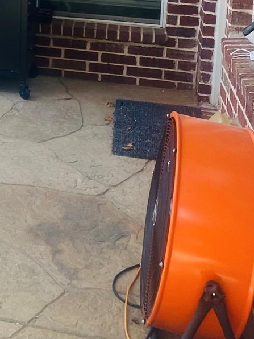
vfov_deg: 26.0
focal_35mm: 67
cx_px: -26
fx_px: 655
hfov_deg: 20.9
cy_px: -64
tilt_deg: -5.6
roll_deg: -0.8
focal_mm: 4.25
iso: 32
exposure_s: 1/171
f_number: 1.8
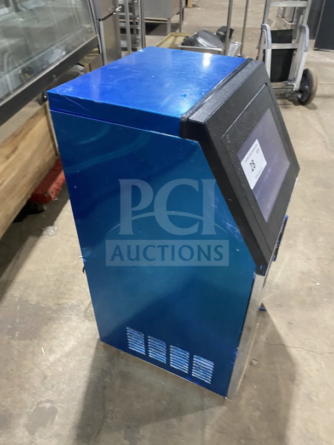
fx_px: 334
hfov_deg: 53.1
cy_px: 222
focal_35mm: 26
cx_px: 167
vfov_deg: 67.3
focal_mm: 4.25
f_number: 1.8
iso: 500
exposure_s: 1/51
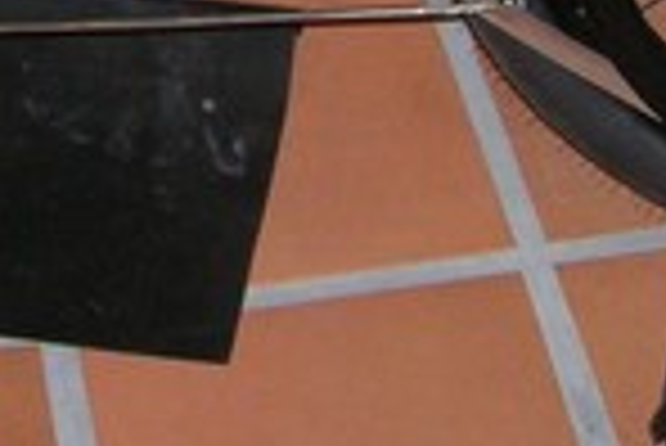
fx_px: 3130
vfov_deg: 8.0
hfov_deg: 12.1
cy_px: -264
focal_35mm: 169
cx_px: 70
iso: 99
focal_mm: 5.7
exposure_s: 1/60.1
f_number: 2.9
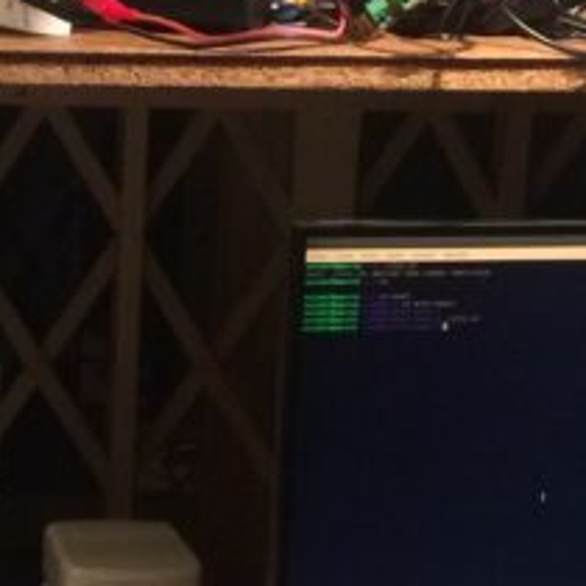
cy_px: 720
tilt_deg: -21.9
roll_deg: -1.1
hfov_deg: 13.7
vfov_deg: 13.5
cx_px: -6
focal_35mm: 125
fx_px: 2394
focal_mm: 4.15
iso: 320
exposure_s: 1/33
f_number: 2.2
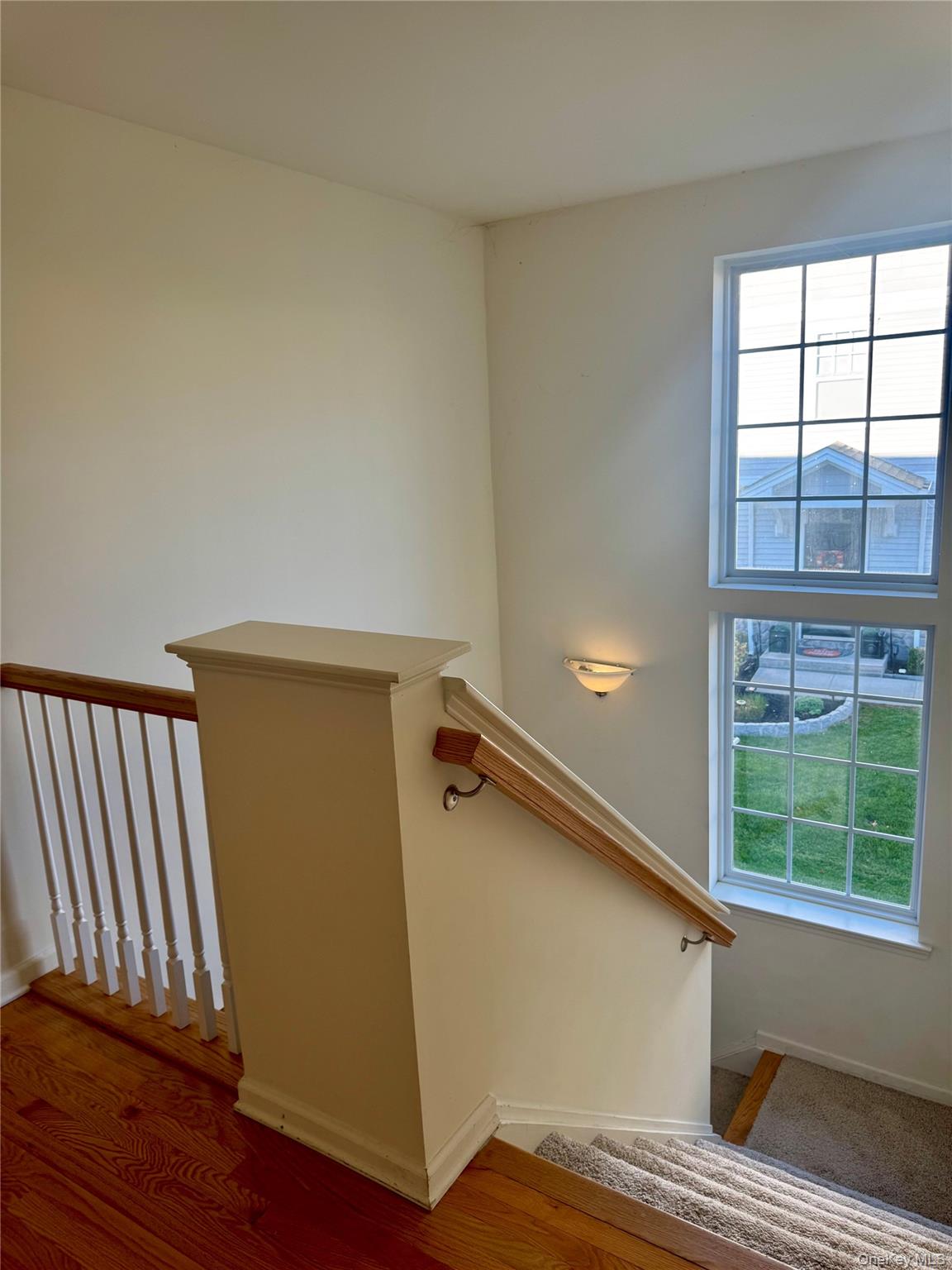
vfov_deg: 71.6
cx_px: 476
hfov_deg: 56.8
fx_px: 880
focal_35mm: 24
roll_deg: +3.1
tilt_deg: -12.5
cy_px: 635
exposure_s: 1/120
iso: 64
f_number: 1.78
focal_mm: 6.76
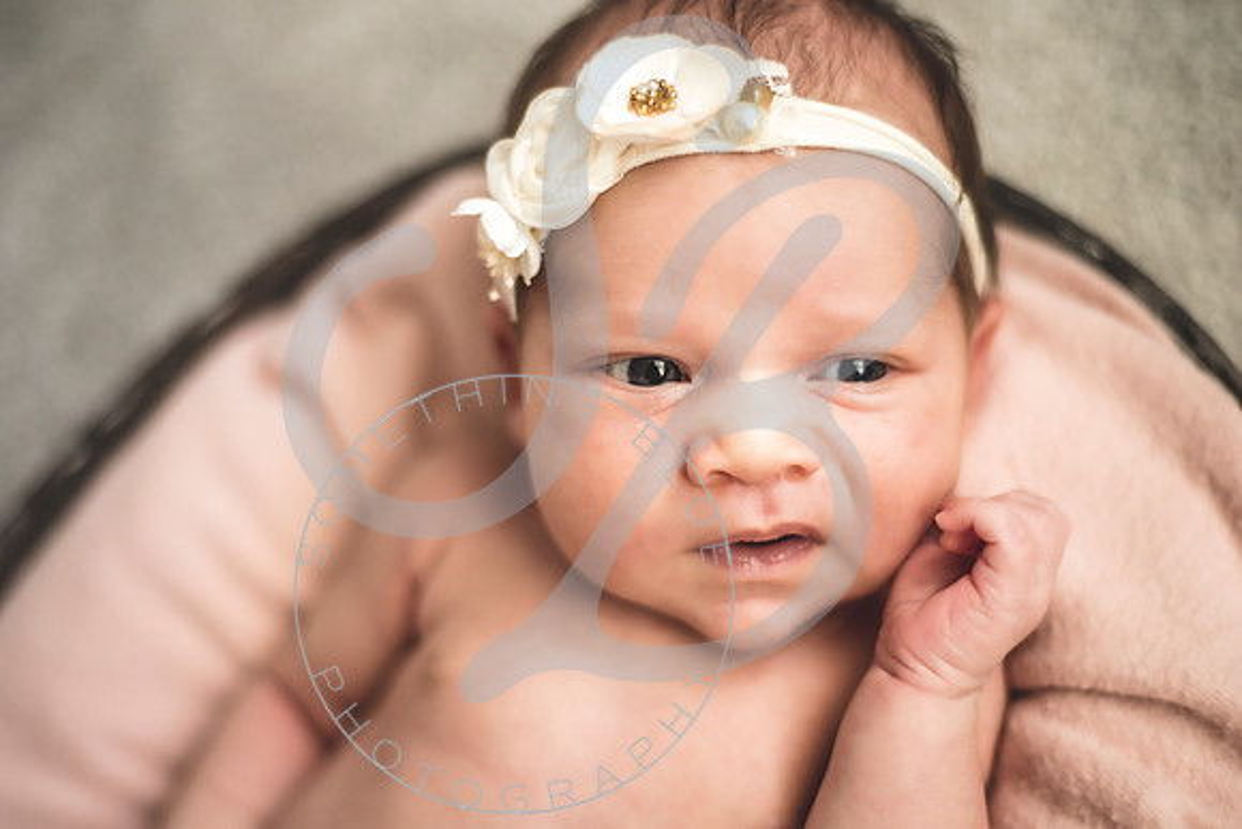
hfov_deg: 39.6
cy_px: 414
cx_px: 621
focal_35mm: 50
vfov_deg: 27.0
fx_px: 1725
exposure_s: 1/125
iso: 1000
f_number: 1.8
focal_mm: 50
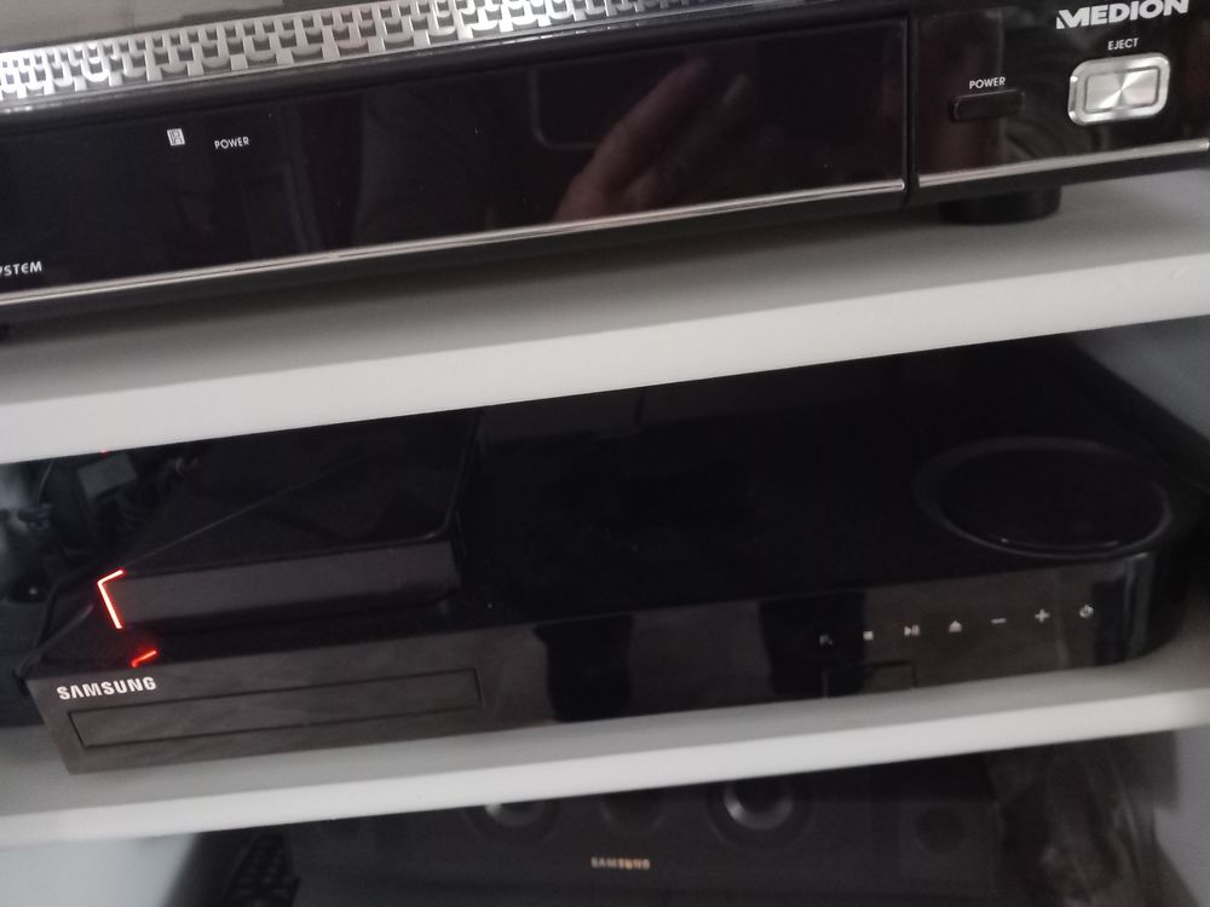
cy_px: 454
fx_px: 944
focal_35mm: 27
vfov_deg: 51.4
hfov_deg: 65.3
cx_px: 605
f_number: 1.8
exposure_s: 1/14.3
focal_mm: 4
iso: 1000
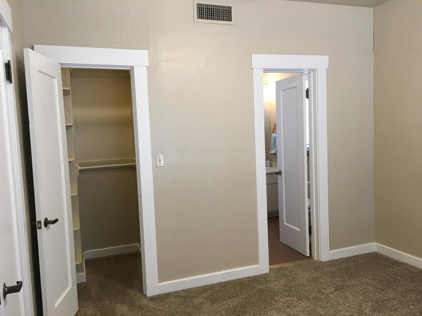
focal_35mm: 29
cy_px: 158
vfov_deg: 48.2
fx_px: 354
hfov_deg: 61.7
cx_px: 211
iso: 64
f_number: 2.2
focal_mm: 4.15
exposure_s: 1/30
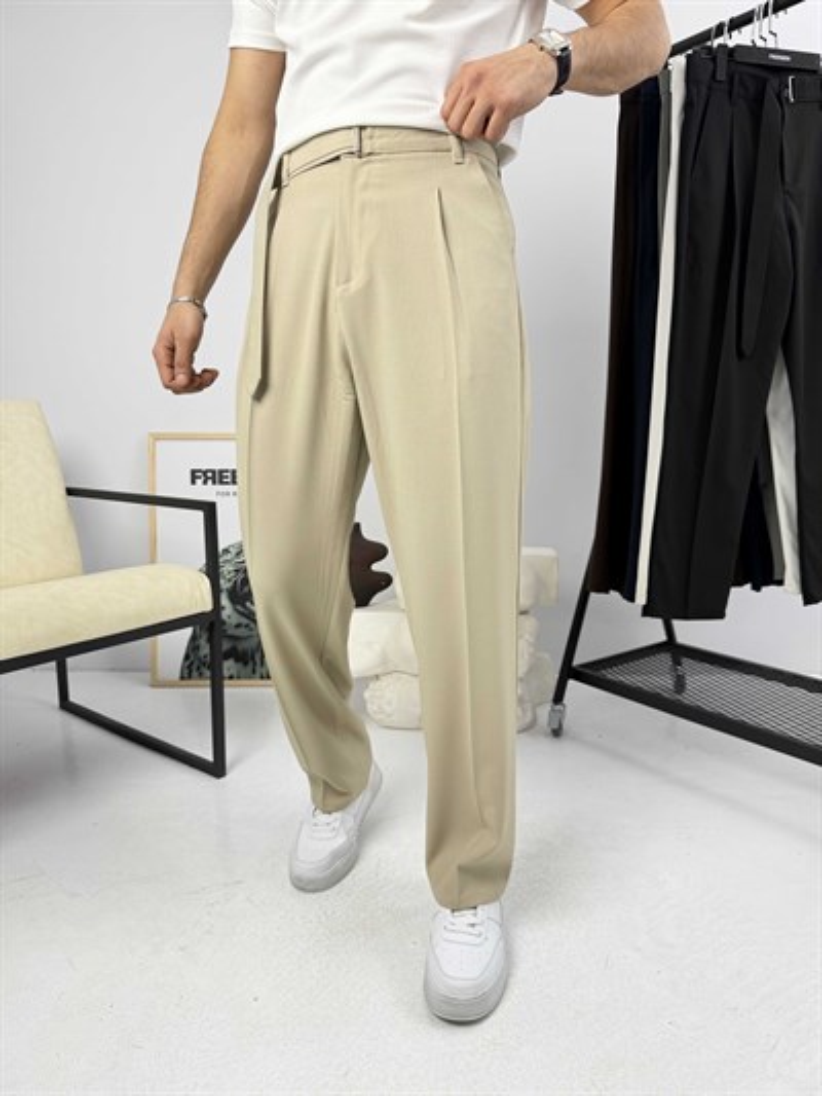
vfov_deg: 71.6
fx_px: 760
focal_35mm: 24
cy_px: 548
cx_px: 411
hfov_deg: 56.8
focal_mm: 6.76
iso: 125
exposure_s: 1/121
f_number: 1.78
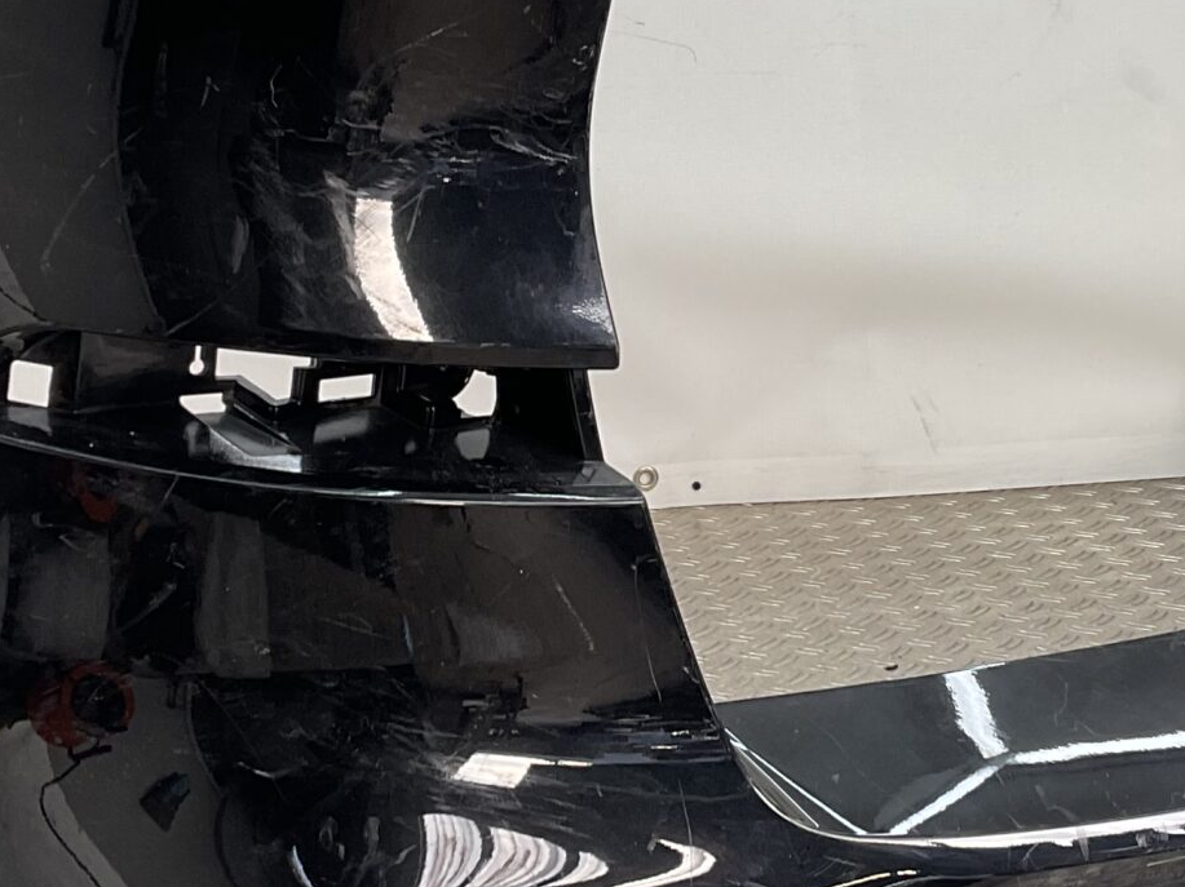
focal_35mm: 81
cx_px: 717
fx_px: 2772
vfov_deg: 18.2
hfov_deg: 24.1
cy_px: 316
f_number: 1.8
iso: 25
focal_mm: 3
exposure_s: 1/120
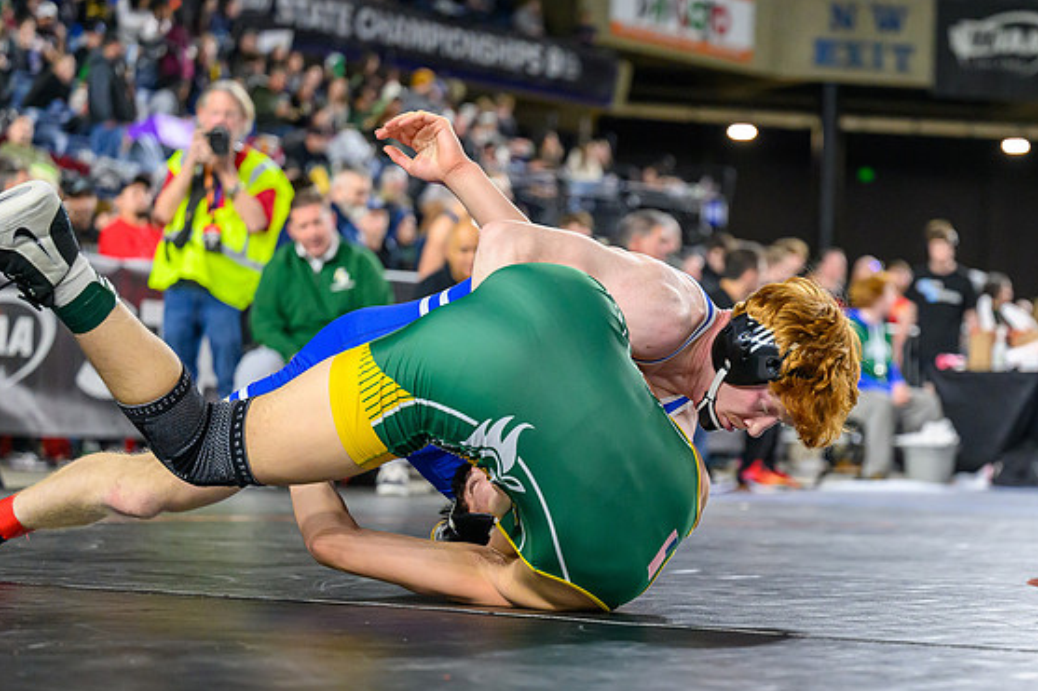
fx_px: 3171
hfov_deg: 18.5
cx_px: 732
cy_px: 452
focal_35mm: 110
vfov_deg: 12.4
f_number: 2.8
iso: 2500
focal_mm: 73
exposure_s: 1/1000
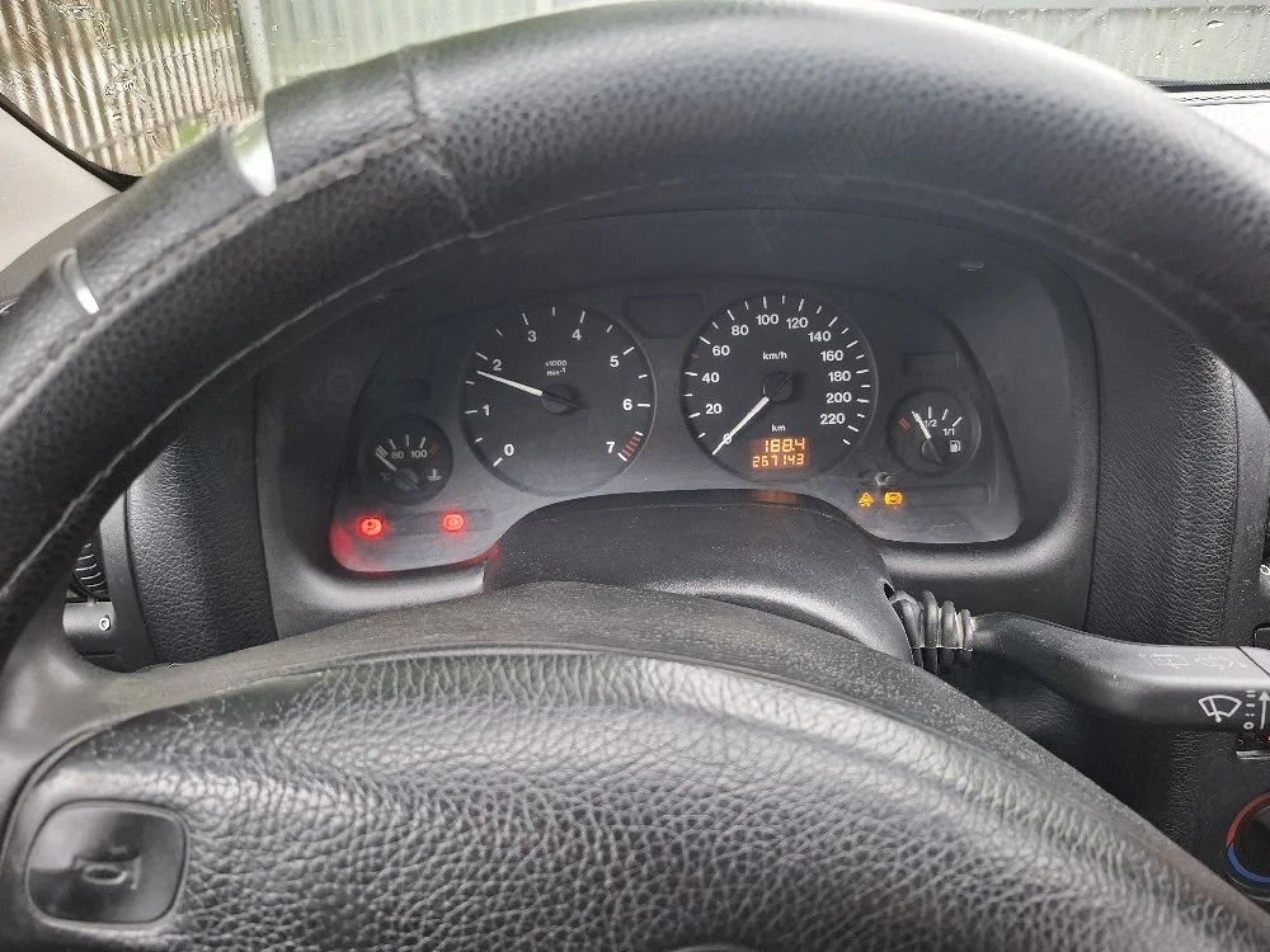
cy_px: 476
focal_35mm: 23
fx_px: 844
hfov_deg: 73.9
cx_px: 635
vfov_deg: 58.9
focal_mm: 5.54
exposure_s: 1/60.2
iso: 320
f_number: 1.8
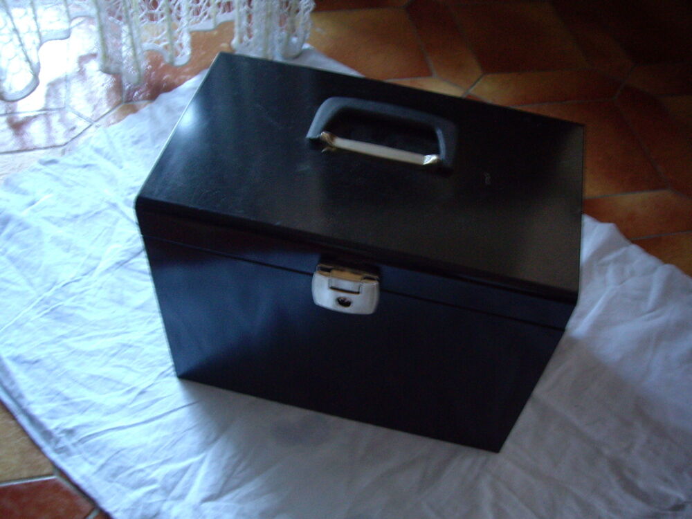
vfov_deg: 37.7
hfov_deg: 49.0
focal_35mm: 38
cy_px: 260
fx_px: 760
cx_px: 346
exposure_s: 1/4
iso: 200
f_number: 2.7
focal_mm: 6.2
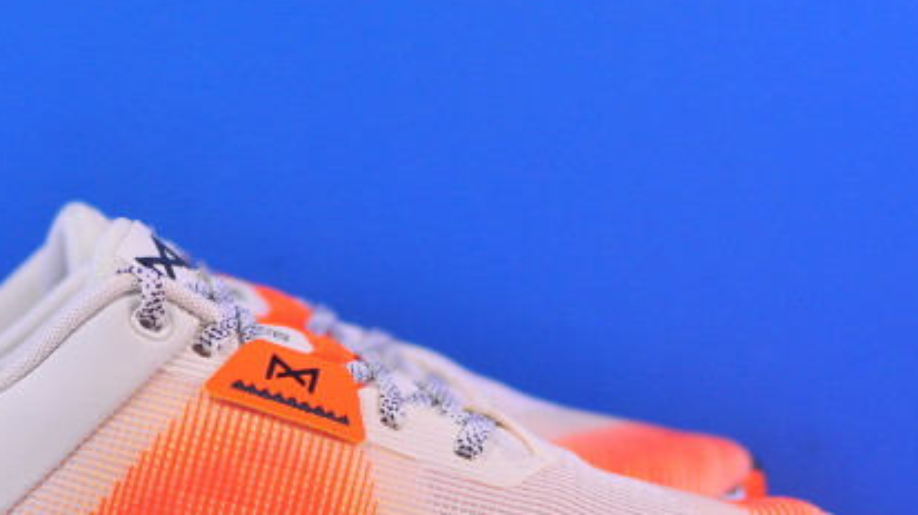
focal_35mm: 152
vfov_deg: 8.0
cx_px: 238
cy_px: 294
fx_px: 3699
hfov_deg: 14.1
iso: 250
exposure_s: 1/320
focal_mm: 50
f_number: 2.8
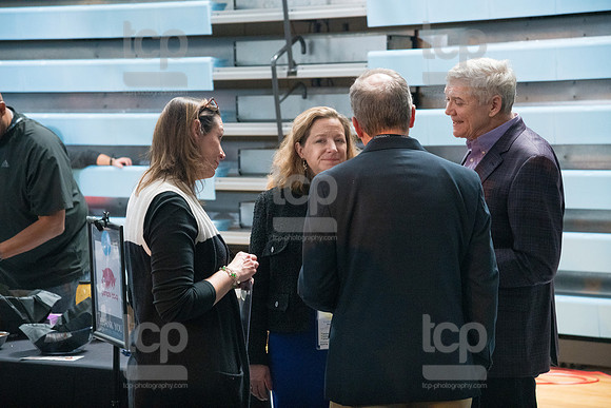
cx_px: 306
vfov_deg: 14.9
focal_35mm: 92
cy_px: 204
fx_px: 1562
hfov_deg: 22.1
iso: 4000
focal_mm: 92
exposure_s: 1/250
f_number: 5.6
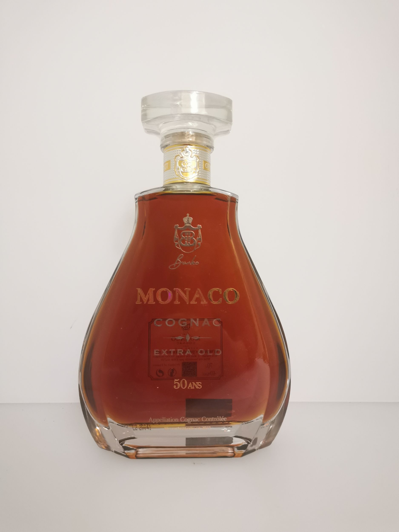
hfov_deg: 51.4
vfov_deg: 65.3
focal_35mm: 27
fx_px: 415
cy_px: 266
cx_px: 200
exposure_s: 1/20
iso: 800
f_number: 1.8
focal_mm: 5.58
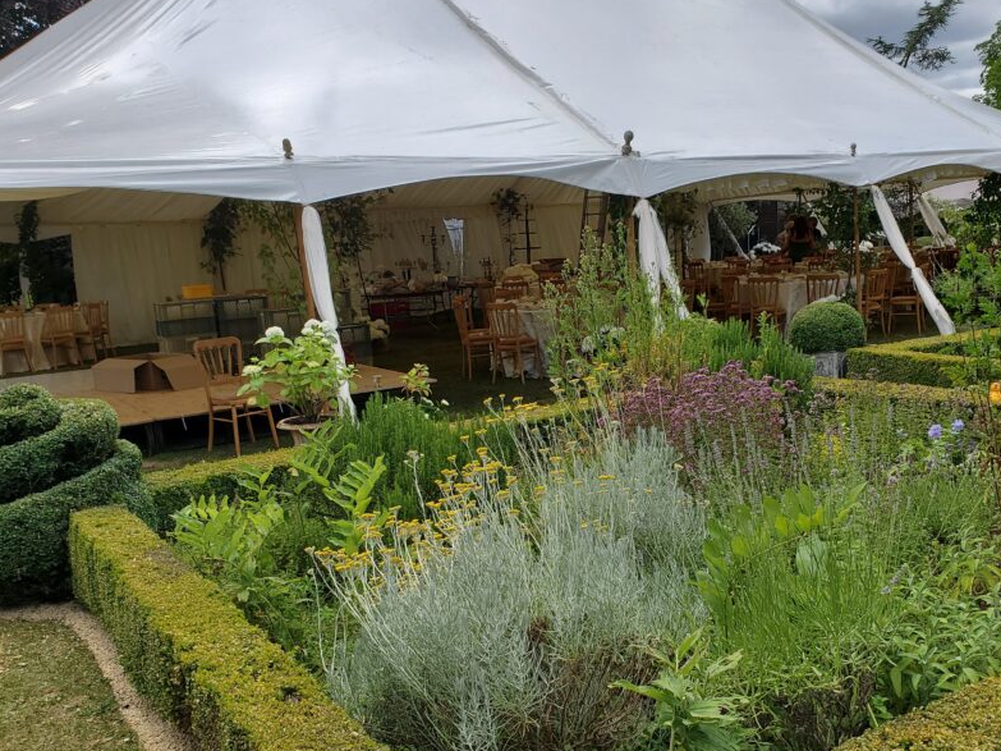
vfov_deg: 41.7
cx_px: 591
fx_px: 983
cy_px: 432
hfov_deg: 53.7
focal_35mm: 34
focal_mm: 4.3
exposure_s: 1/1058
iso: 50
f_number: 2.4
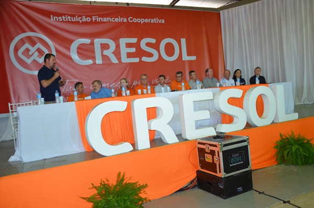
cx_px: 157
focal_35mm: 32
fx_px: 274
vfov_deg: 41.5
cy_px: 104
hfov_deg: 59.6
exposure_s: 1/60
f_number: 3.8
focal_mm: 21
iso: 1000
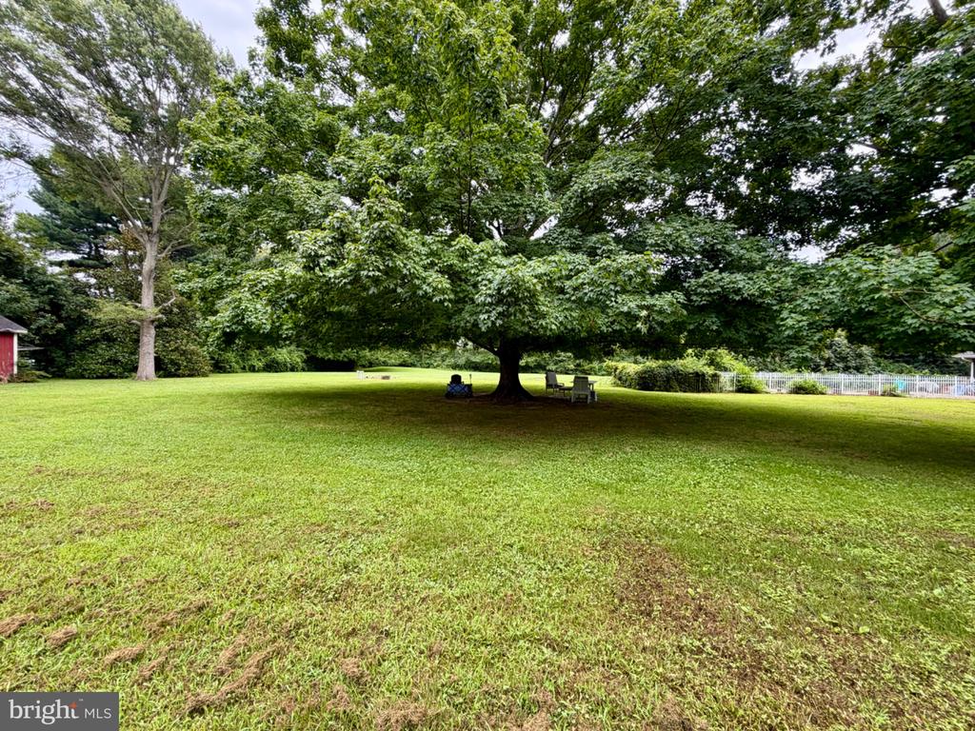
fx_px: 394
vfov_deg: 85.7
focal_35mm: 14
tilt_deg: +1.7
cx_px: 488
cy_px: 366
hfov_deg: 102.1
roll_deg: -0.8
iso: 50
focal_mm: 2.22
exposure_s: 1/121
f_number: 2.2
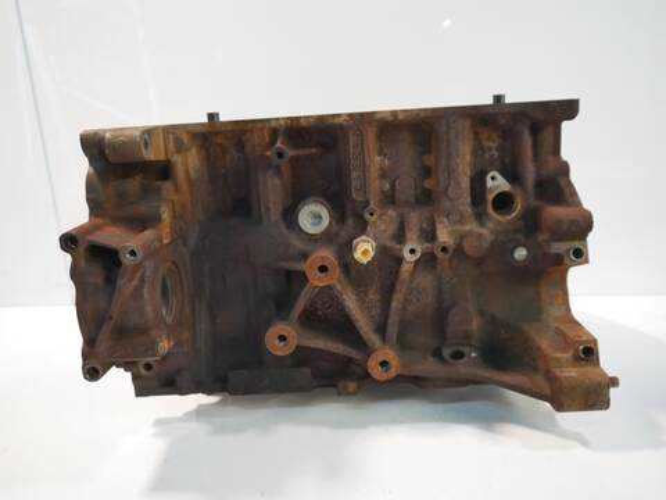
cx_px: 333
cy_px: 250
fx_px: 539
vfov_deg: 49.7
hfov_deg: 63.4
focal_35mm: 28
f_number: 3.5
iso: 800
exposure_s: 1/60
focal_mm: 14
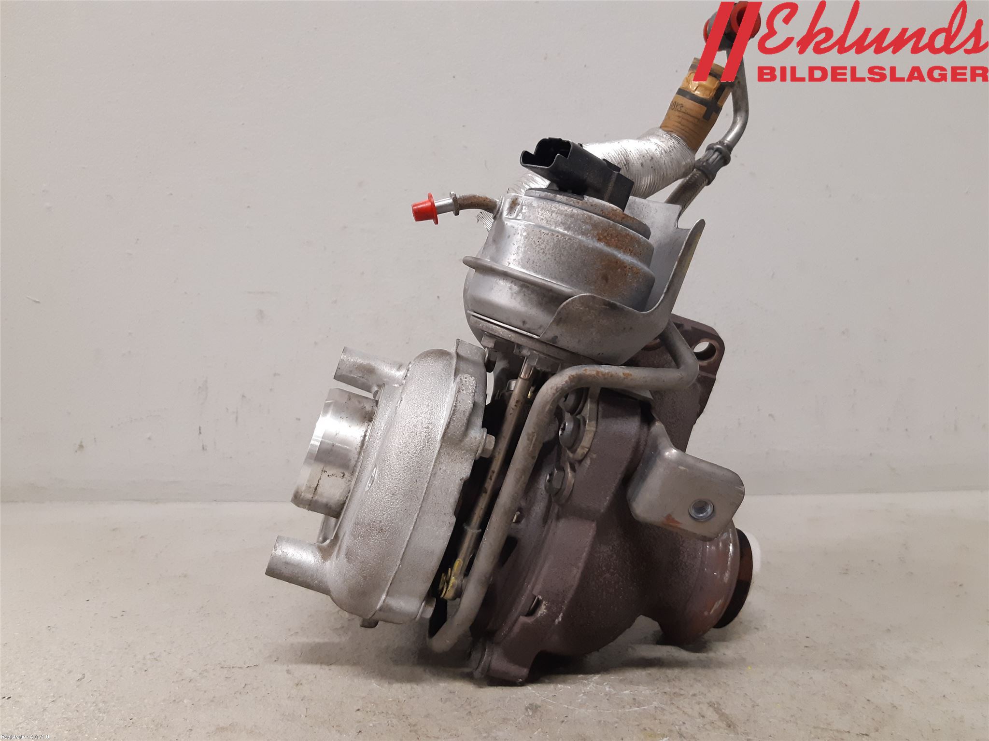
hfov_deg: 67.3
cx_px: 494
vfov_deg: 53.1
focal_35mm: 26
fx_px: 743
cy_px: 370
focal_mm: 3.93
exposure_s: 1/50
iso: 200
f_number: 1.7
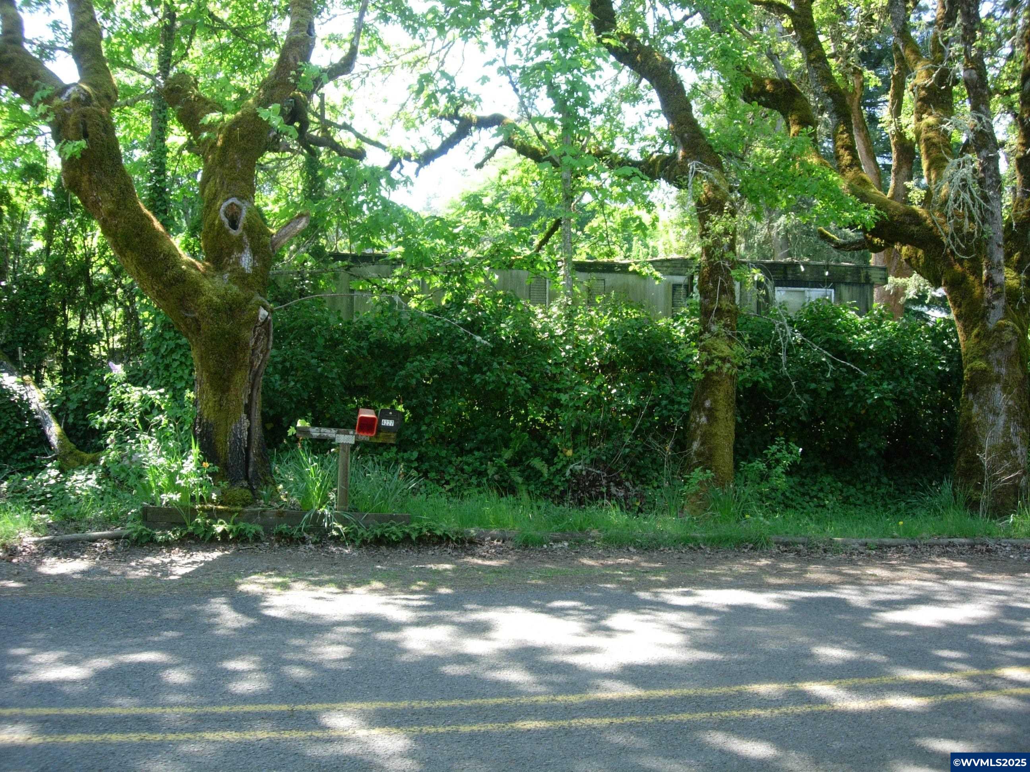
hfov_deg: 49.0
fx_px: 1131
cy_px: 386
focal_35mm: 38
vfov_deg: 37.7
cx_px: 515
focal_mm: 7.8
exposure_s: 1/152
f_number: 2.8
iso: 64
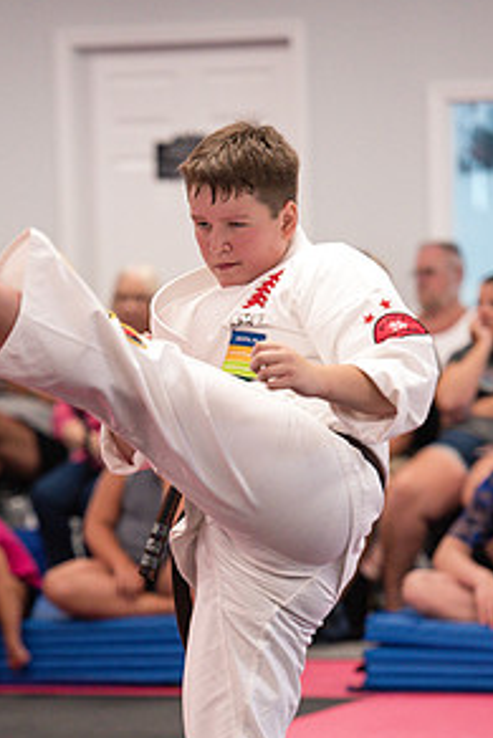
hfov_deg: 5.4
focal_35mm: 254
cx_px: 169
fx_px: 5211
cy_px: 490
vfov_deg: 8.1
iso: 1600
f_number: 3.5
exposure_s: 1/400
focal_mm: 165
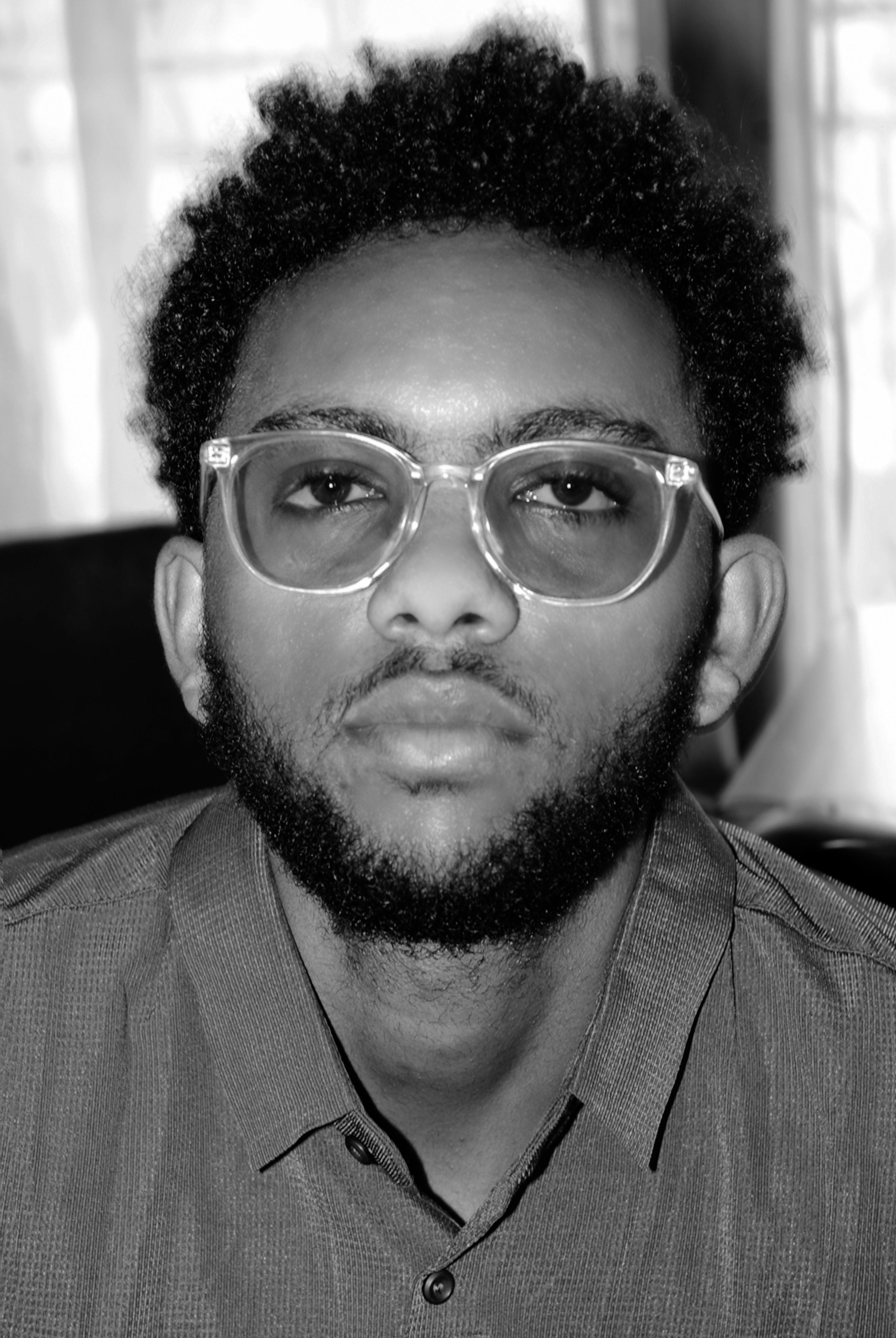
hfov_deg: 14.7
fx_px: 3462
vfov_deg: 21.9
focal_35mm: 93
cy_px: 669
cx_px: 448
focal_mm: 62
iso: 125
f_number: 5.6
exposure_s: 1/15
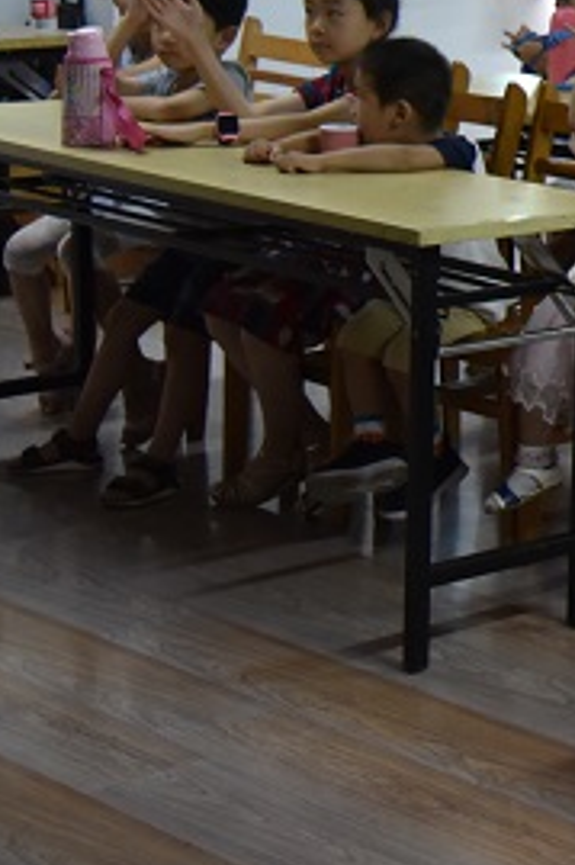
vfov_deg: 19.4
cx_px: 1256
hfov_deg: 11.5
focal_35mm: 104
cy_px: 137
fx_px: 2495
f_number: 4
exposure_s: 1/60
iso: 2000
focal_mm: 35
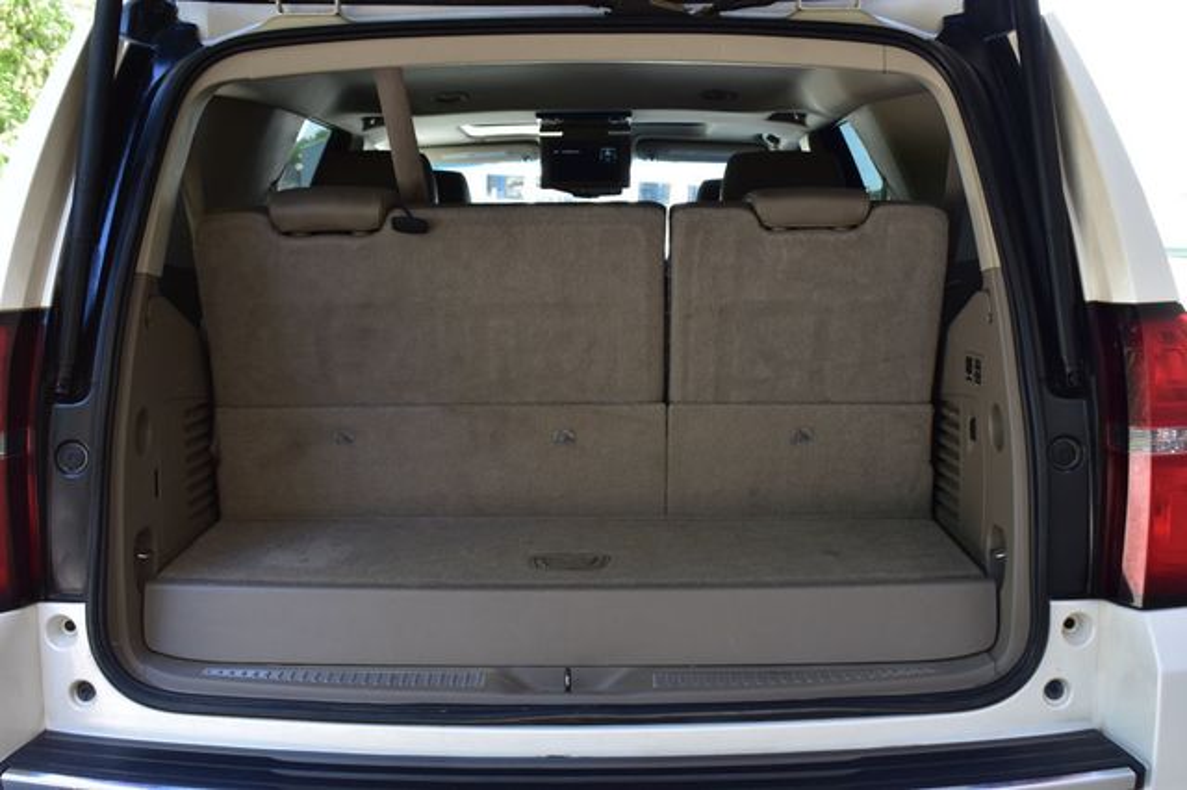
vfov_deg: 34.2
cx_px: 594
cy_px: 395
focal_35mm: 39
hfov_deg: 49.6
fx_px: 1285
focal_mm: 26
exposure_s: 1/60
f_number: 8
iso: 400
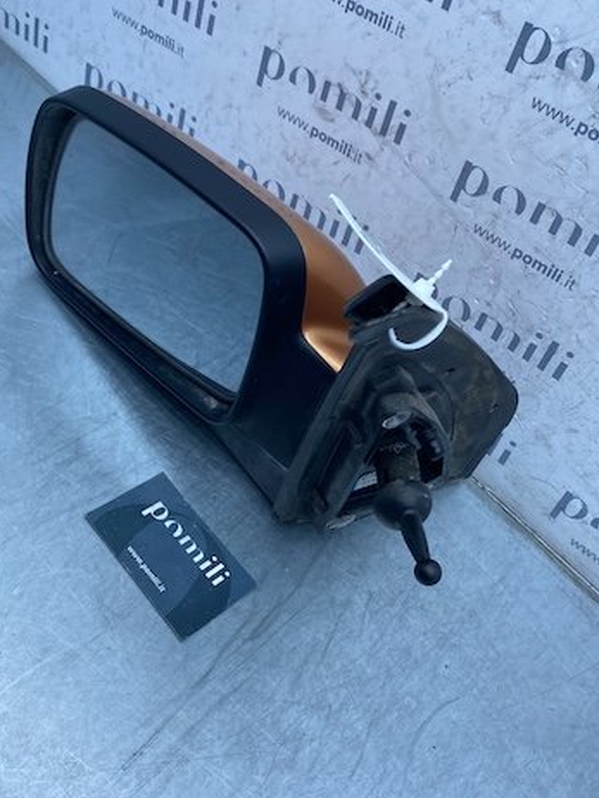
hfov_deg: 39.6
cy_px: 428
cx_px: 257
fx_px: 830
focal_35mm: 36
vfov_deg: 51.3
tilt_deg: -49.3
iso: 32
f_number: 1.8
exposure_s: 1/957
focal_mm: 4.25
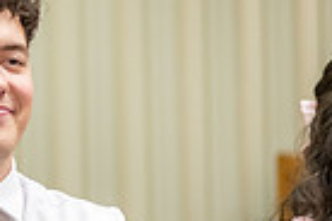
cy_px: 80
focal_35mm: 210
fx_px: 1937
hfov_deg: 9.7
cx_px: -38
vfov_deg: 6.5
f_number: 1.8
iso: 1600
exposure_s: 1/400
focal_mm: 50
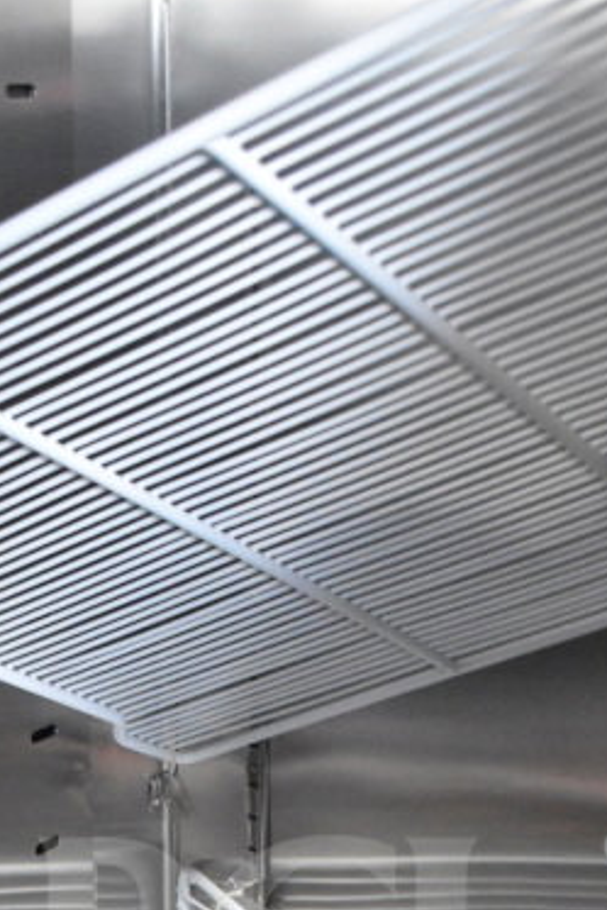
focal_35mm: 77
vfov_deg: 24.3
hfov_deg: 17.7
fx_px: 1951
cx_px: 256
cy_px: 1031
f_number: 4.5
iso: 6400
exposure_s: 1/80
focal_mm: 21
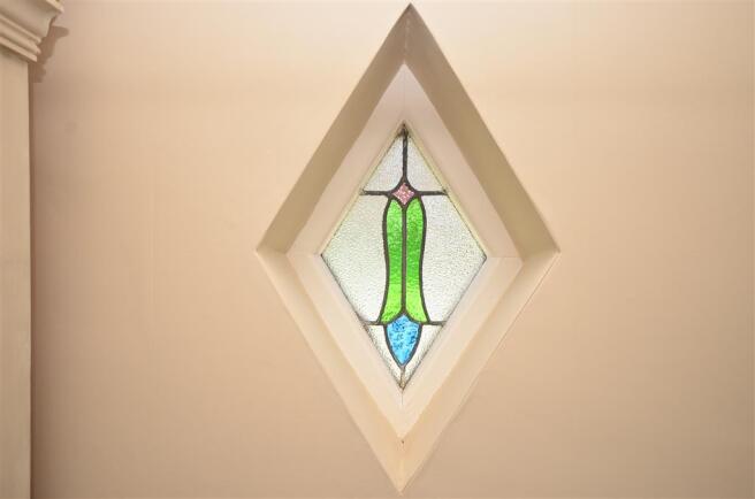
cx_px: 378
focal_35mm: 24
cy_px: 250
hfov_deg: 73.9
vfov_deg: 52.9
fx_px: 502
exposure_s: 1/125
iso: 100
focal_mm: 16
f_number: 5.3
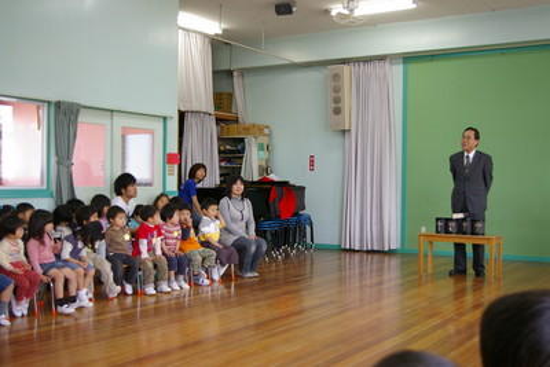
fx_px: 642
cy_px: 184
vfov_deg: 31.9
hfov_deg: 46.4
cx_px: 275
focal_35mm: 42
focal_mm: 28
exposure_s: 1/45
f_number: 4
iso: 400
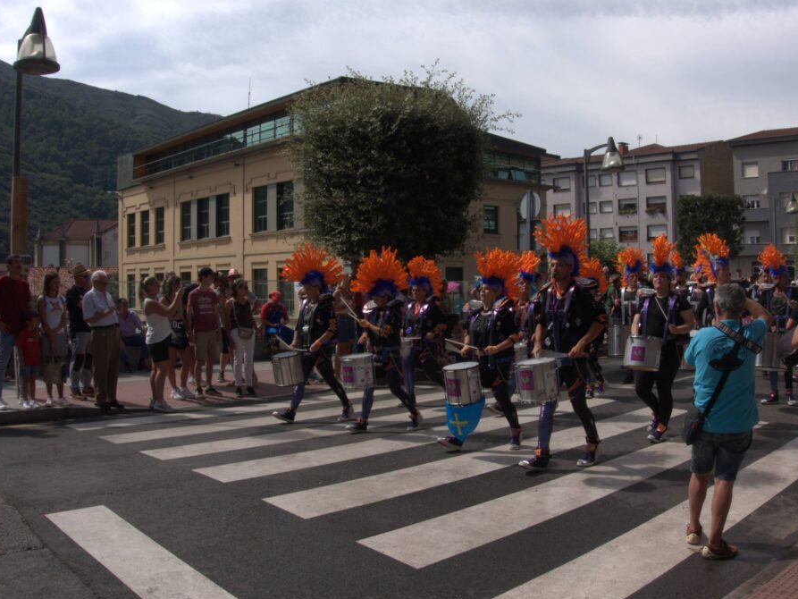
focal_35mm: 32
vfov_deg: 44.2
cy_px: 299
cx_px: 433
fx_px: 738
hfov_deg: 56.7
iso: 125
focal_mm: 10.81
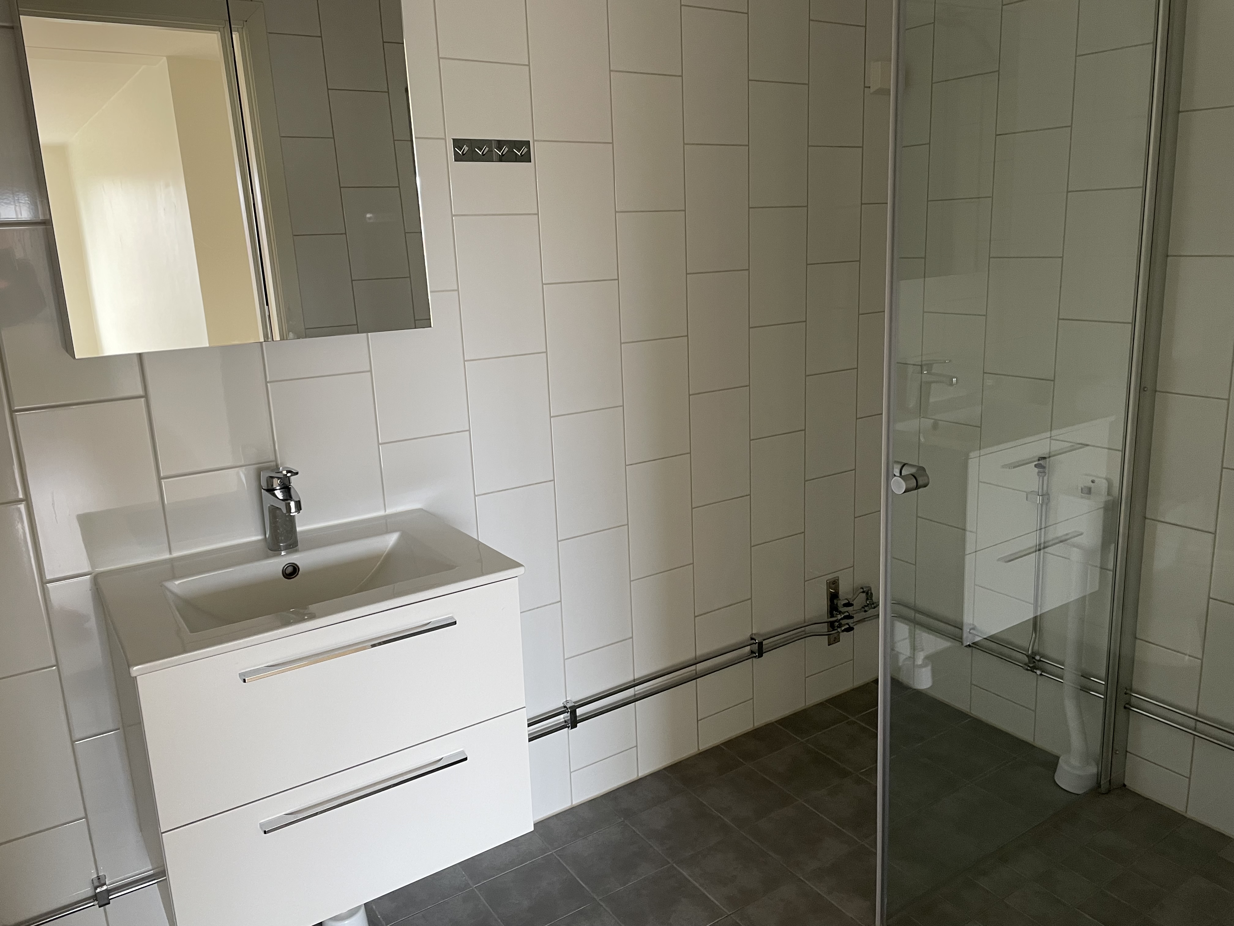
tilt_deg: -13.0
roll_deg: +2.8
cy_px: 463
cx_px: 617
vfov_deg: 53.1
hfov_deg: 67.3
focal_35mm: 26
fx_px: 927
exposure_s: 1/96
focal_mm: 4.2
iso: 125
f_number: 1.6
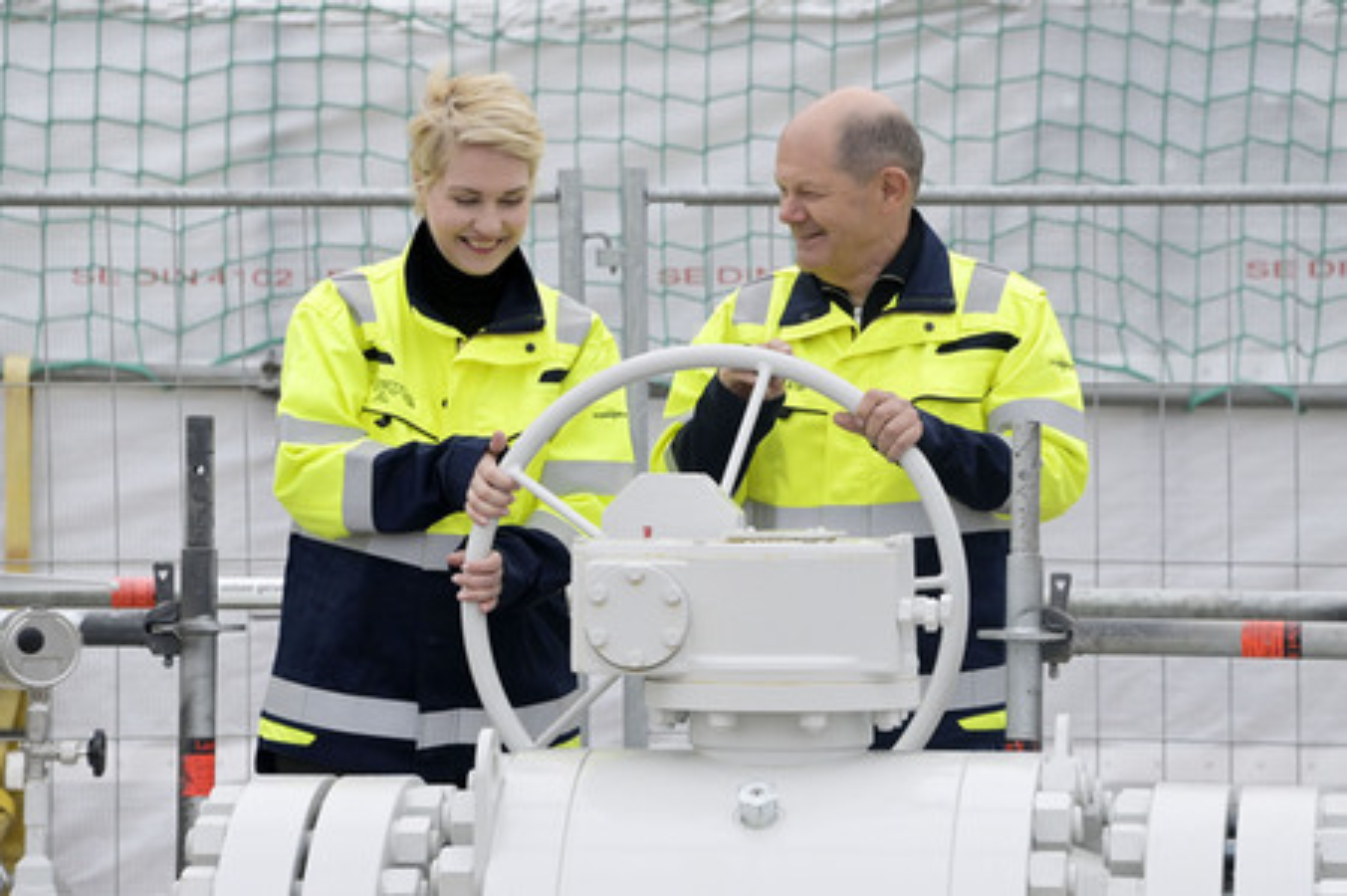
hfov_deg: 12.1
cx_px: 674
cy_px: 448
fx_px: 6356
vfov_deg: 8.1
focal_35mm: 170
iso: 4000
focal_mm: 170
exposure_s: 1/400
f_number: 6.3
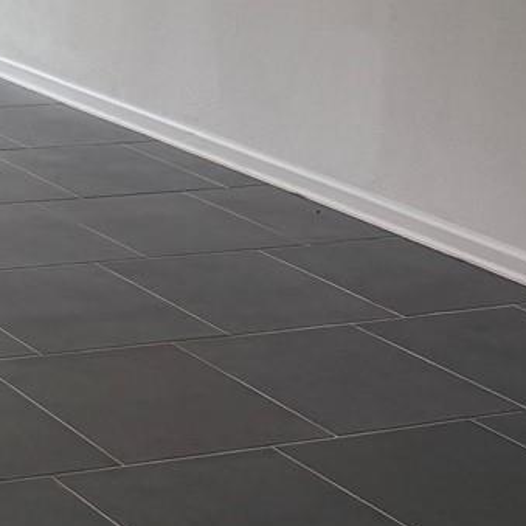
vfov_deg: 17.1
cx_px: -422
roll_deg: -2.2
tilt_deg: -14.1
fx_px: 1719
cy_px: 37
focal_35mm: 100
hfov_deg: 15.1
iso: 100
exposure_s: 1/347
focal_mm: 6.76
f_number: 1.78
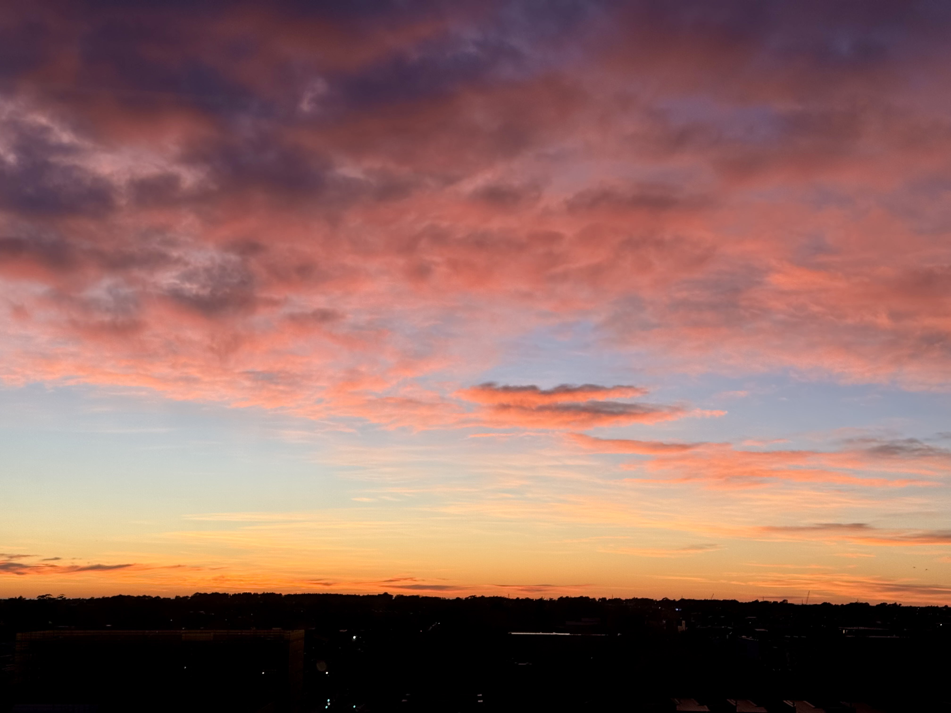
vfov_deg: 30.3
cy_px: 356
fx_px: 1319
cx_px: 476
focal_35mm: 48
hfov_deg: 39.7
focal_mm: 6.76
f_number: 1.78
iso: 64
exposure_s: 1/326
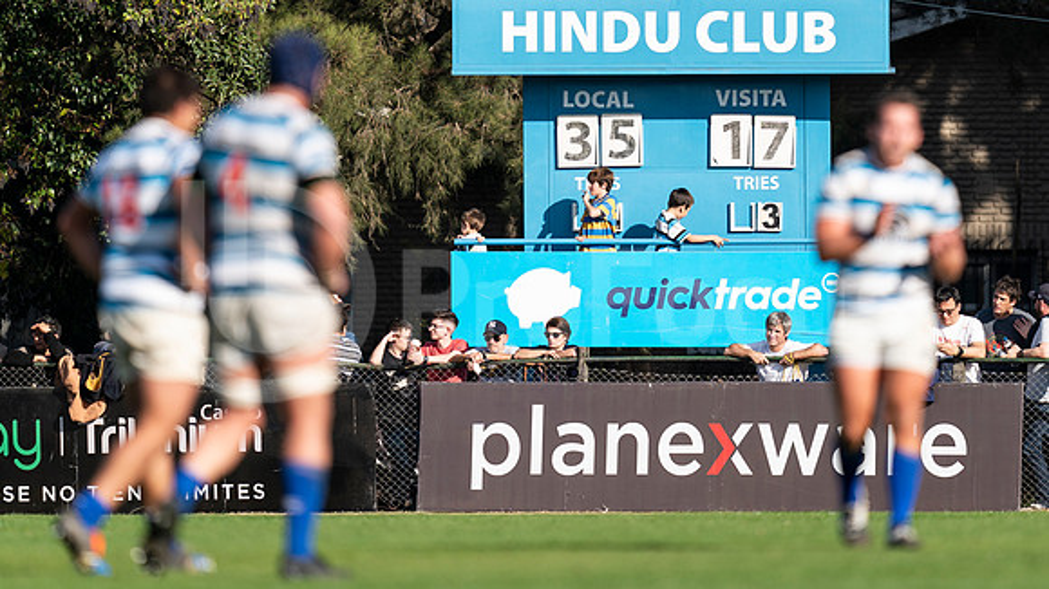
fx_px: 17355
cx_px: 607
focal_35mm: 624
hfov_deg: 3.5
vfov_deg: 1.9
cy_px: 96
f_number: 2.8
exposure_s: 1/1250
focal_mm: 400
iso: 100
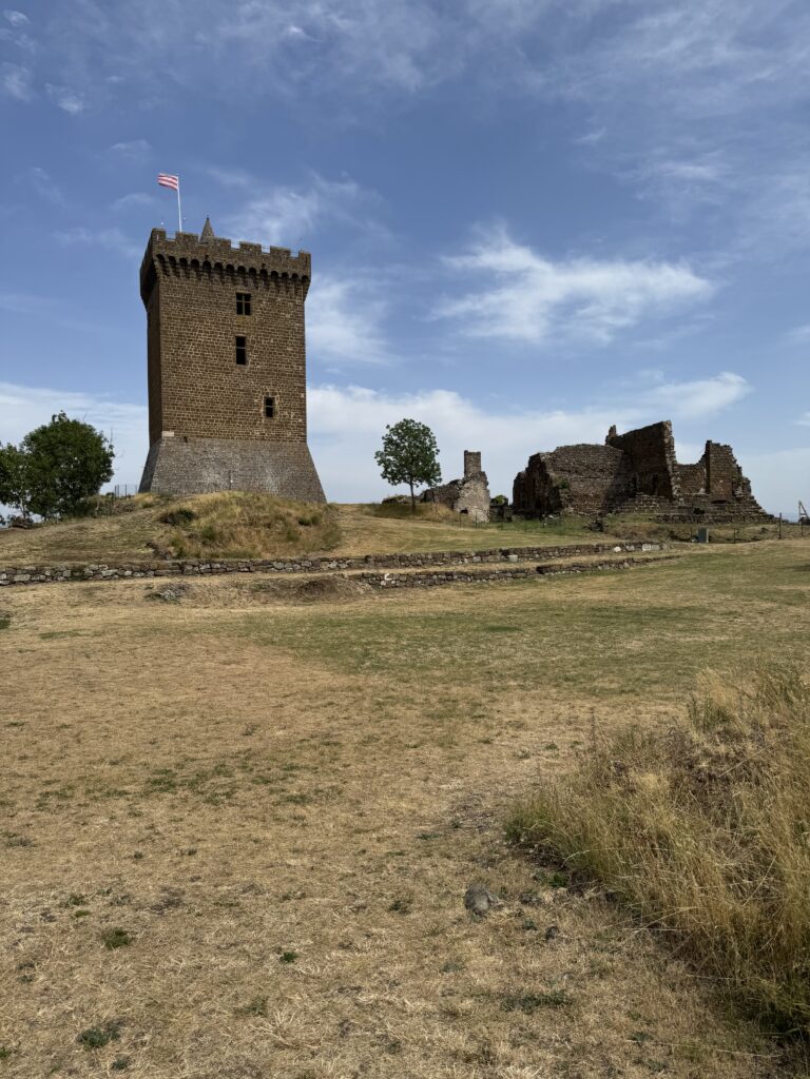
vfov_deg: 71.6
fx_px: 749
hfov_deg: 56.8
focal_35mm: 24
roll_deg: +0.6
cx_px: 405
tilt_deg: +1.0
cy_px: 540
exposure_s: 1/6410
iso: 80
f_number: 1.78
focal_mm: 6.76
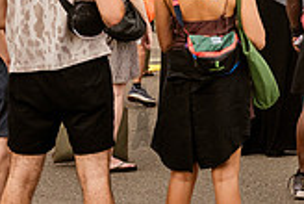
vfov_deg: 6.9
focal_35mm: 194
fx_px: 1641
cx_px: 500
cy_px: -153
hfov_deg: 10.1
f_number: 4.5
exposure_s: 1/2000
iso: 2000
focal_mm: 55
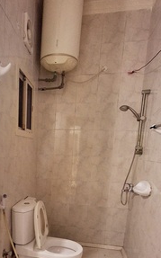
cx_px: 42
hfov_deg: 44.5
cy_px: 176
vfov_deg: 66.2
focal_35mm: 27
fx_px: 190
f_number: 2.2
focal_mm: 1.64
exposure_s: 1/33
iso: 200
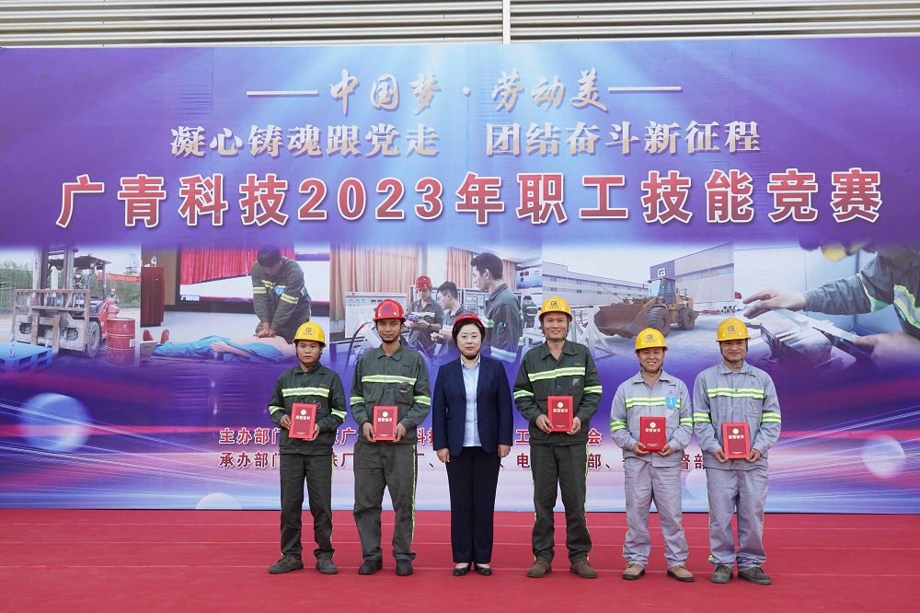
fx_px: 1047
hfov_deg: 47.4
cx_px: 460
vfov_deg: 32.6
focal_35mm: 41
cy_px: 306
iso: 3200
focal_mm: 41
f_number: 18
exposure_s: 1/100
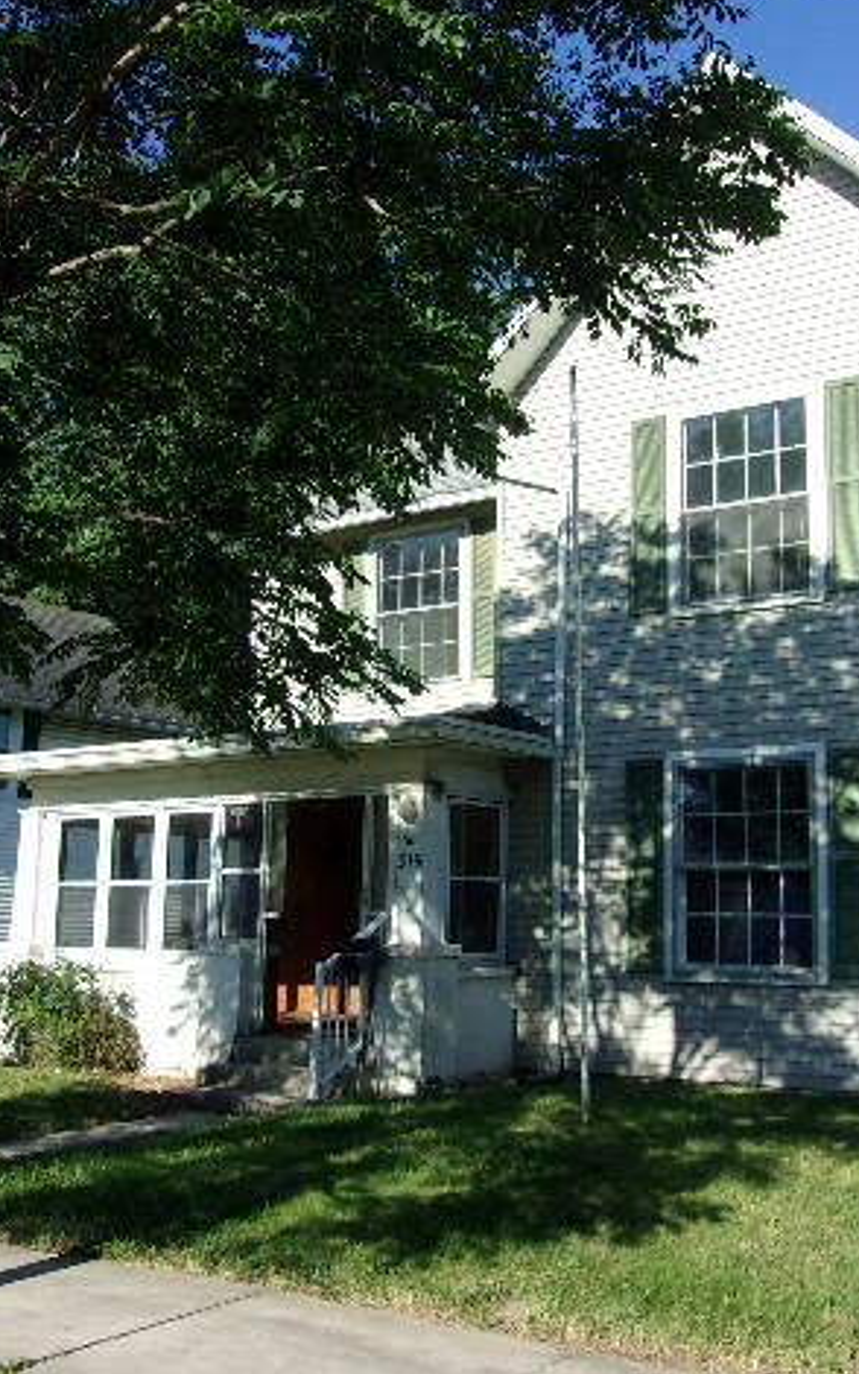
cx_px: 532
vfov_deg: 50.4
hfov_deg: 32.6
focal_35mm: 39
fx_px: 1460
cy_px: 678
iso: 200
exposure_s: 1/160
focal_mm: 4.9
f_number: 10.4
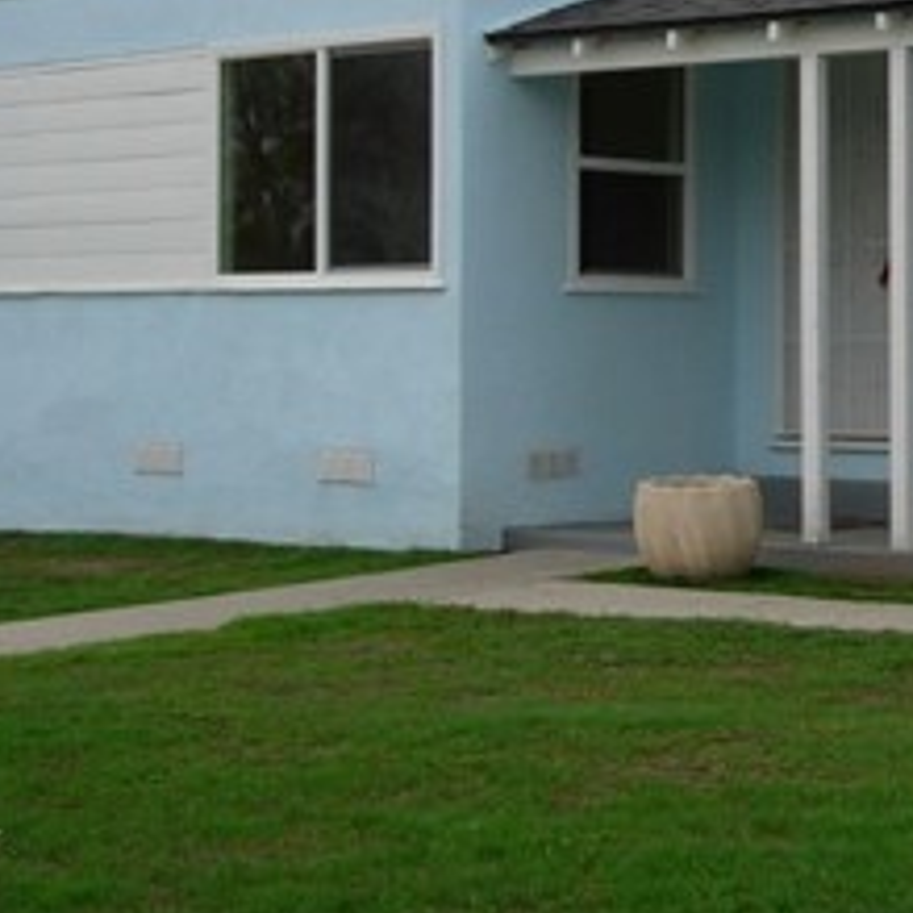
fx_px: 2924
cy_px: 263
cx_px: 951
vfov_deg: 17.7
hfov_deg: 17.3
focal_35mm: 98
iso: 64
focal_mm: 7.8
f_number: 2.8
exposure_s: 1/912
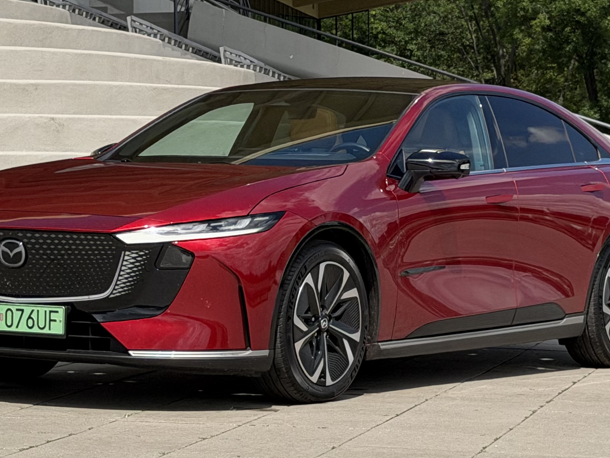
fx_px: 2273
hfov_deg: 15.3
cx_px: 348
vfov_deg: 11.5
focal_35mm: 129
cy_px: 108
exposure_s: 1/7143
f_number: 1.78
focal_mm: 6.76
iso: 100
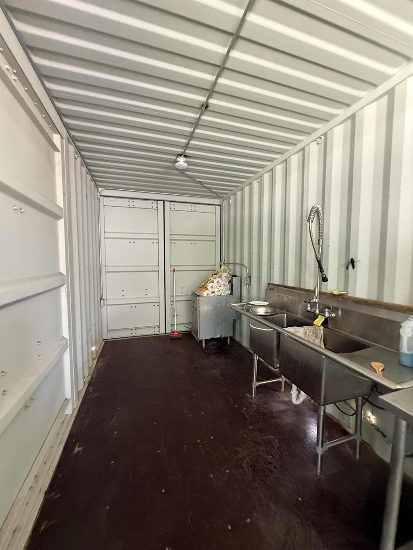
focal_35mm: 14
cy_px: 275
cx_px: 206
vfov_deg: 102.1
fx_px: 223
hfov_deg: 85.7
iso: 640
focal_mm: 2.22
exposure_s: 1/60
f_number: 2.2
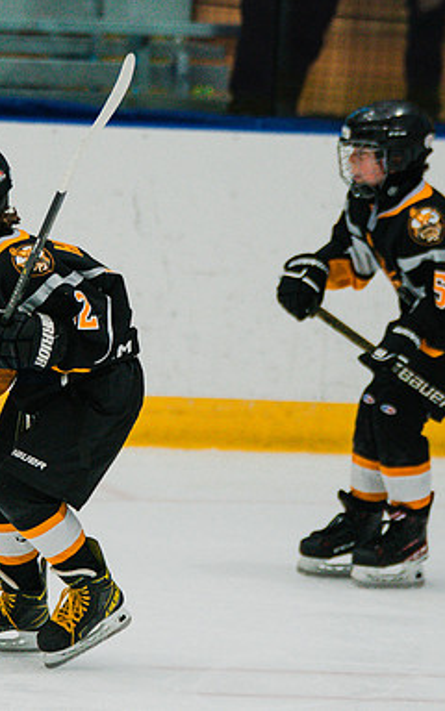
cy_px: 385
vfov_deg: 4.9
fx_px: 8344
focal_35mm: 430
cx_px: 59
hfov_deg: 3.1
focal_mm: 209
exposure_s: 1/2000
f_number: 3.2
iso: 3200
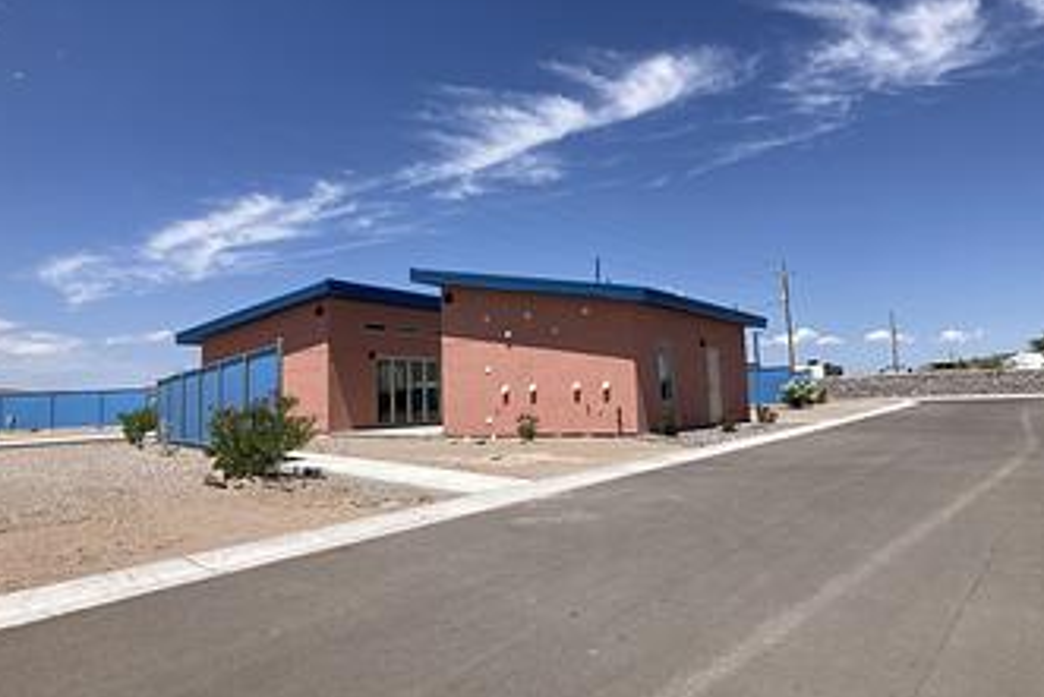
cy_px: 322
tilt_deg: +5.8
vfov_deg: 43.6
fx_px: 870
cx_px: 519
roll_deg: +1.9
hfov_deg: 61.9
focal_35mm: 30
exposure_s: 1/3205
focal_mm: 3.99
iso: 20
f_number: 1.8
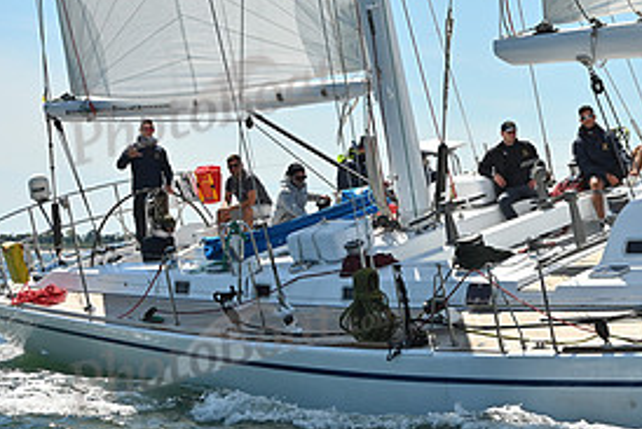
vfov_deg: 8.6
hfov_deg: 12.8
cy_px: 193
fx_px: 2837
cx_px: 523
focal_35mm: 159
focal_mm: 75
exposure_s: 1/800
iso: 320
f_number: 11
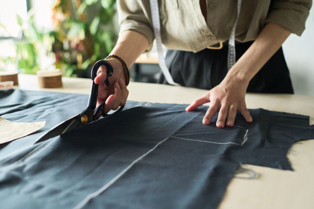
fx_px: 305
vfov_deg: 37.9
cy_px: 104
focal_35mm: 35
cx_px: 157
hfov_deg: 54.4
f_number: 3.2
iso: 1000
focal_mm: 35
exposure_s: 1/160
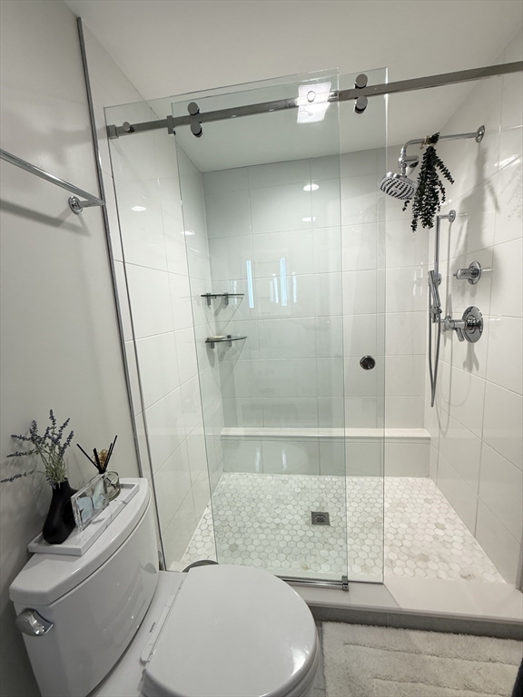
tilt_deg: -9.7
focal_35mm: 14
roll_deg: +4.3
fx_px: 282
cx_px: 262
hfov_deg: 85.7
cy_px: 348
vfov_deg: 102.1
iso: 200
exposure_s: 1/60
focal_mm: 2.22
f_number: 2.2
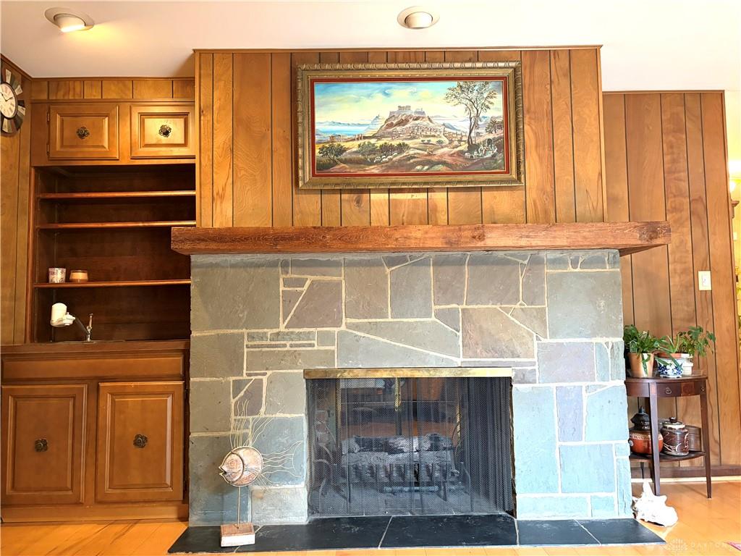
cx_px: 370
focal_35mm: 26
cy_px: 278
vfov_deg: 53.1
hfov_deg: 67.3
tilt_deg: +4.6
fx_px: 557
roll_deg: +0.9
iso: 400
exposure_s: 1/40
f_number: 1.6
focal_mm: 5.96
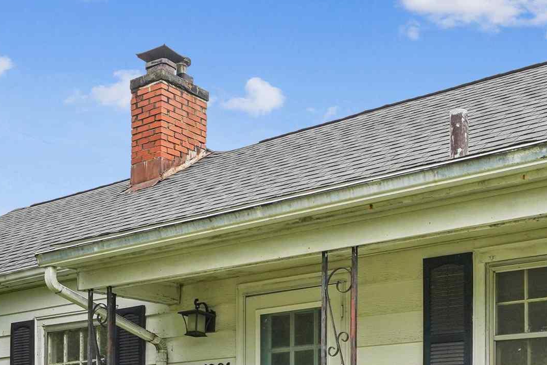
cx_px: 364
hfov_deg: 37.8
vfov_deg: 24.7
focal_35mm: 52
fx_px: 790
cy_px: 371
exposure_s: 1/250
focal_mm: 18
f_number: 9
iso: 400
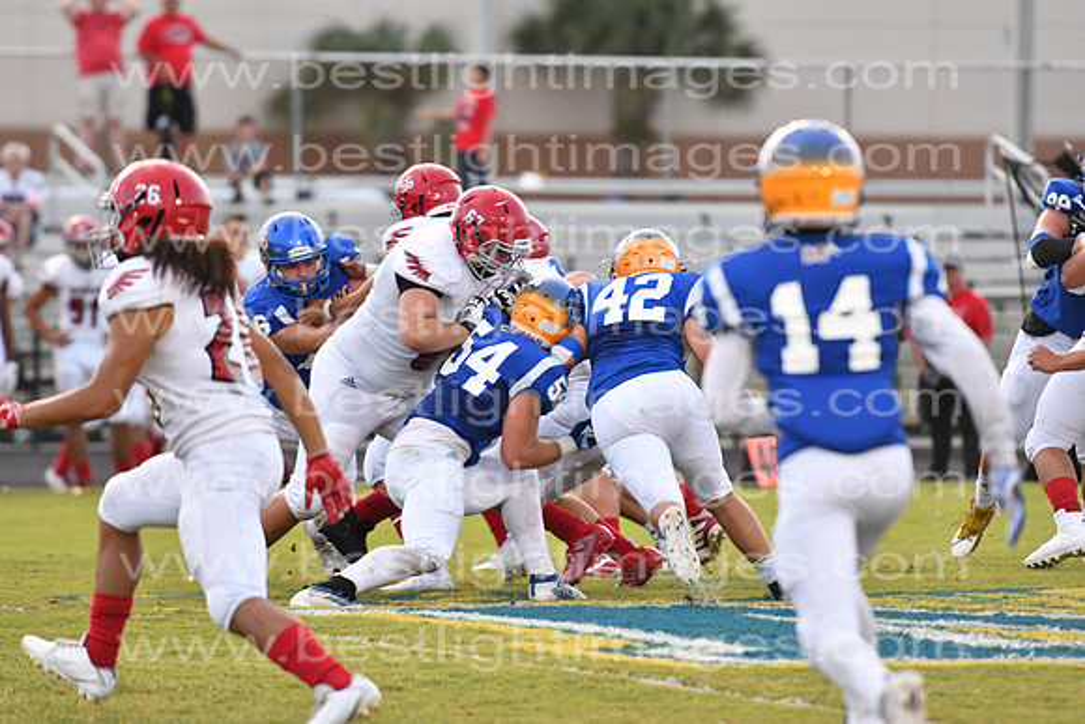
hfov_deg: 6.9
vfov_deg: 4.6
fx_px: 9043
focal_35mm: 300
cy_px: 362
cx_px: 542
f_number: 3.2
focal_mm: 200
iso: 1600
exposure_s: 1/640
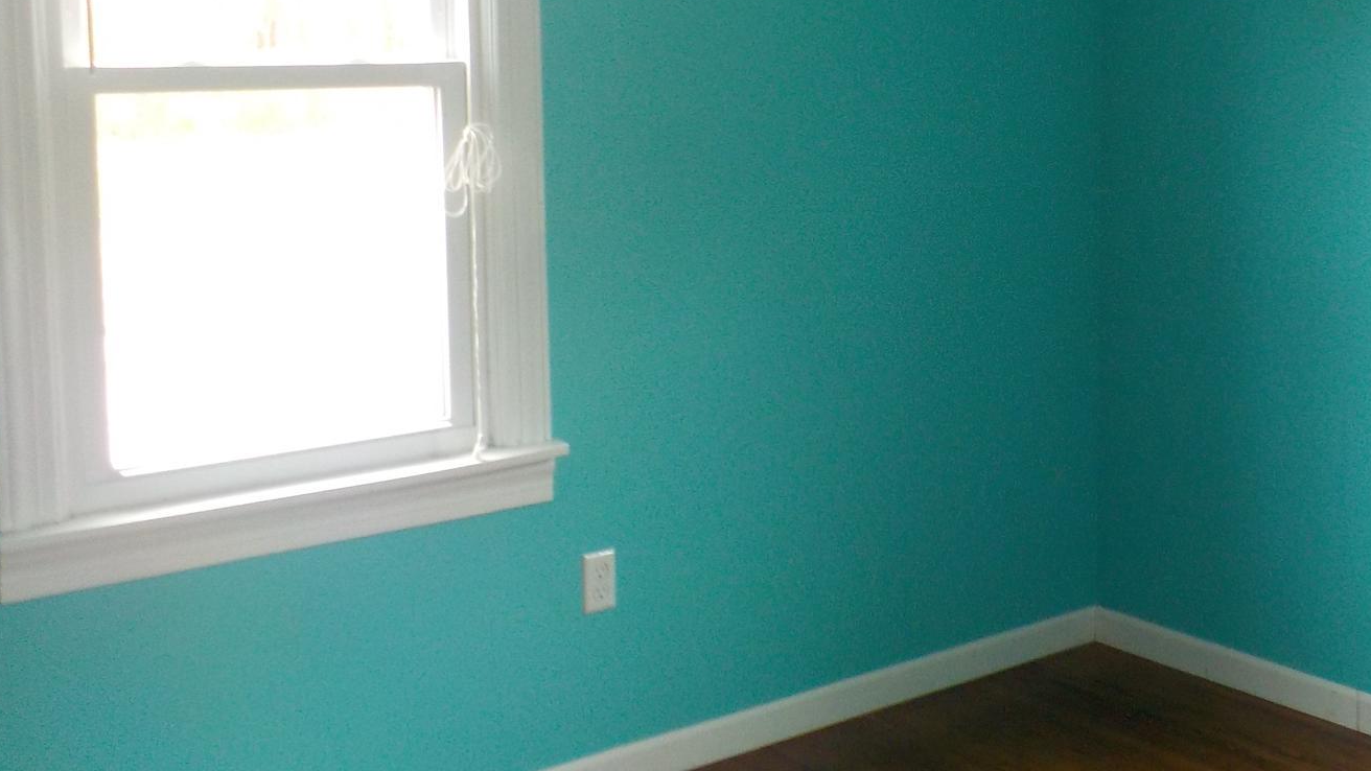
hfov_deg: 39.6
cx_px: 1005
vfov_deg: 23.3
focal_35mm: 51
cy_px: 203
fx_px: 1854
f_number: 3.3
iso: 220
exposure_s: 1/30
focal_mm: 4.1
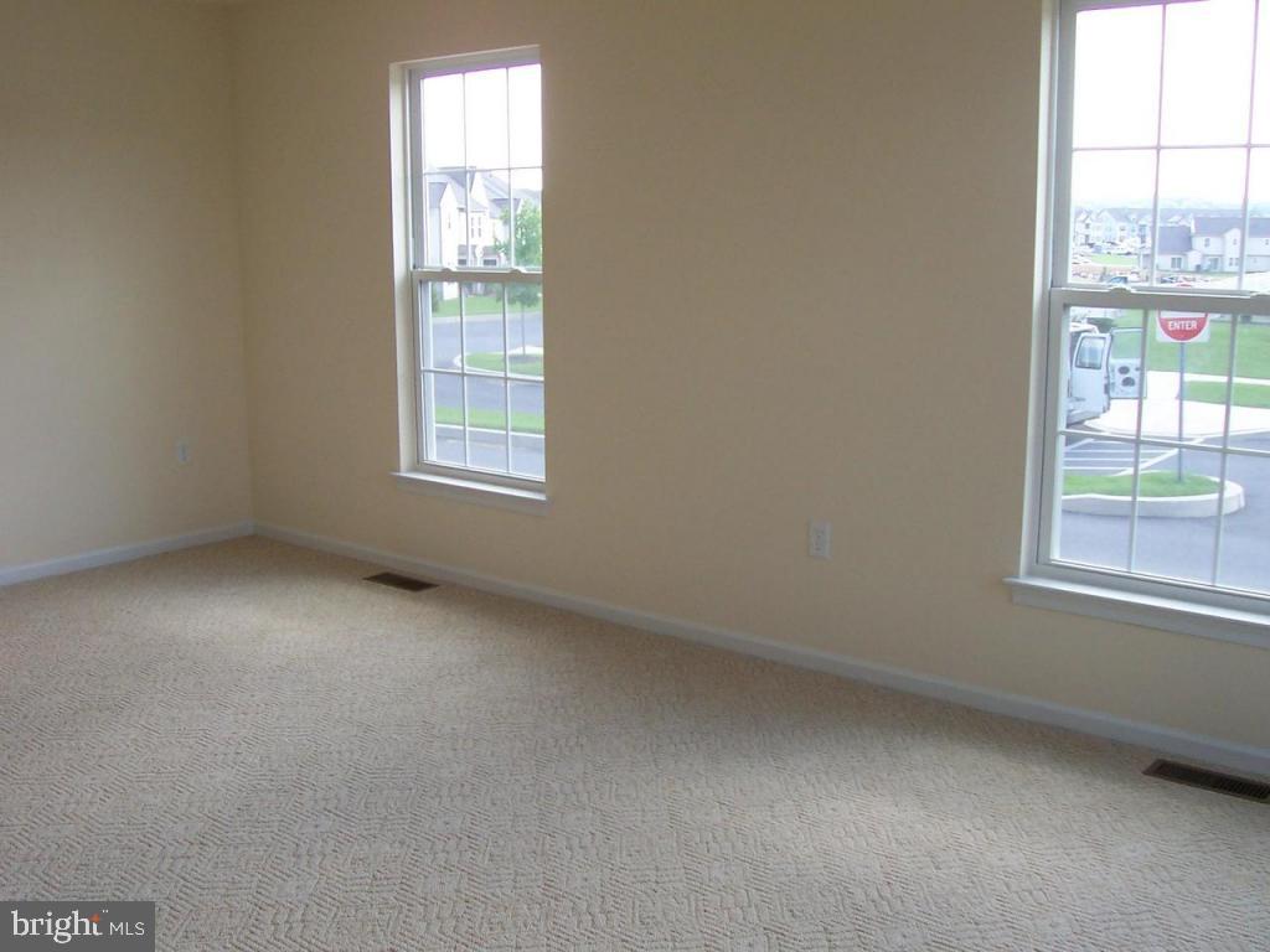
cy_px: 476
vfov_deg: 38.7
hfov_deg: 50.1
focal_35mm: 37
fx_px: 1357
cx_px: 635
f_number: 2.8
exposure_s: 1/125
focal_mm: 5.6
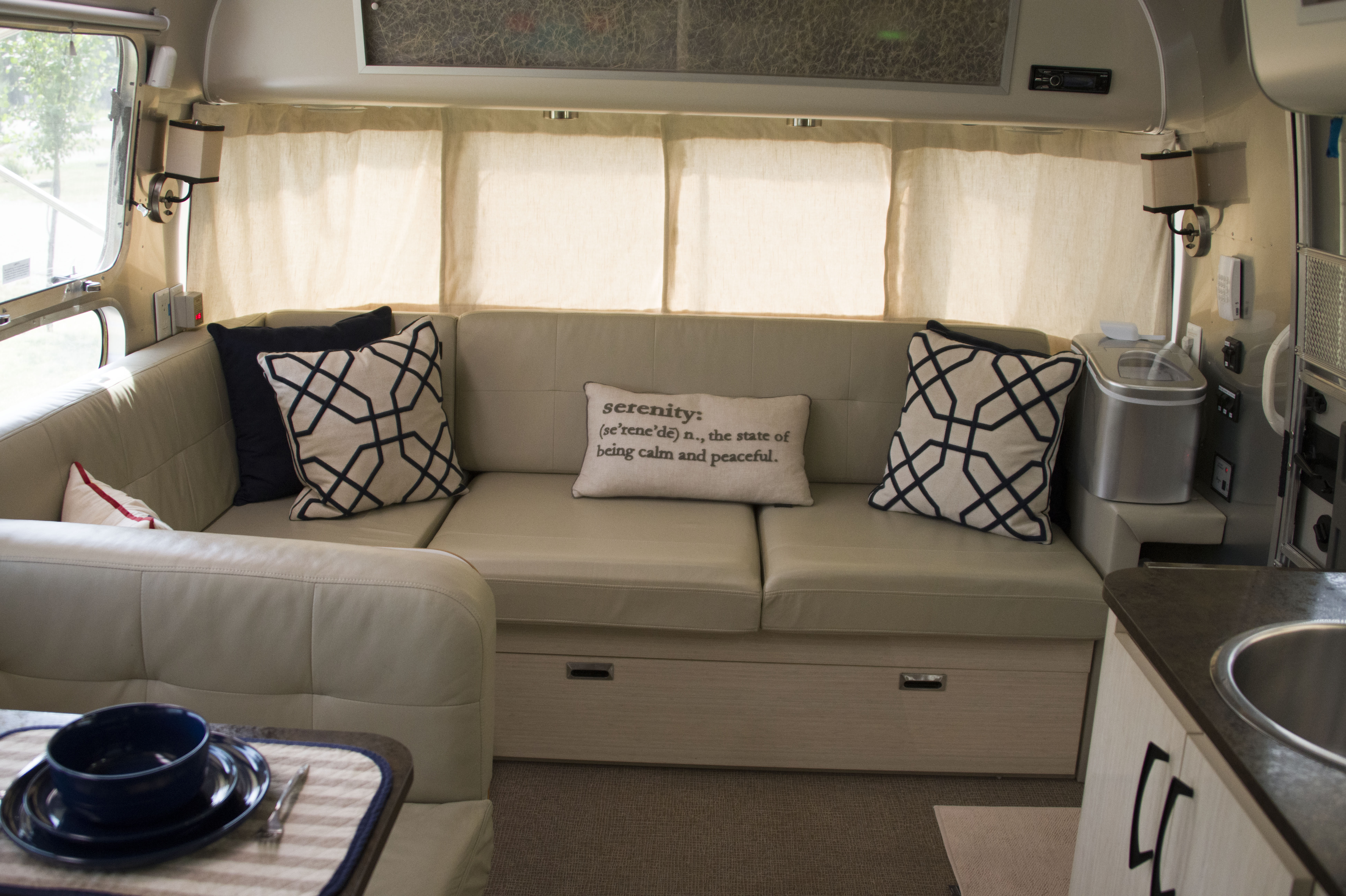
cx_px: 673
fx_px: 1234
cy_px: 448
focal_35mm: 33
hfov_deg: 57.2
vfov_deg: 40.0
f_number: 3.5
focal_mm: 28
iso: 1000
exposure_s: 1/160
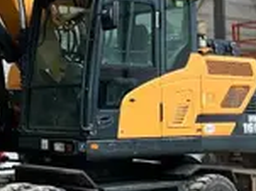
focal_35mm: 92
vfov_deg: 16.0
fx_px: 680
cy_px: 81
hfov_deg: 19.5
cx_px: -83
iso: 80
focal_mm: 3
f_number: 1.8
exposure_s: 1/60
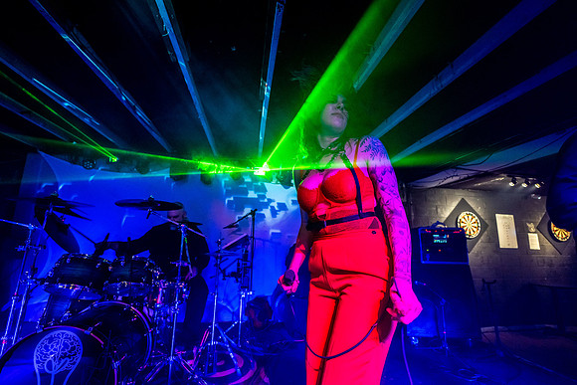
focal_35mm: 14
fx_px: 224
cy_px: 192
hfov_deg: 104.2
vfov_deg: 81.2
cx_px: 288
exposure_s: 1/250
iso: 3200
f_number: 2.8
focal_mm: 14
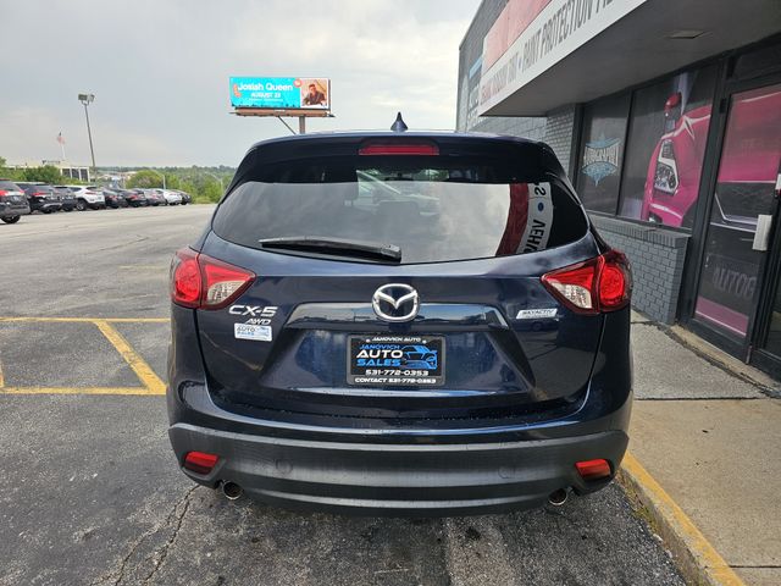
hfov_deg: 73.9
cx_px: 390
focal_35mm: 23
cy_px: 293
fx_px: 519
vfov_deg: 58.9
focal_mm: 6.3
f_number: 1.7
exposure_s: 1/180
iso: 20
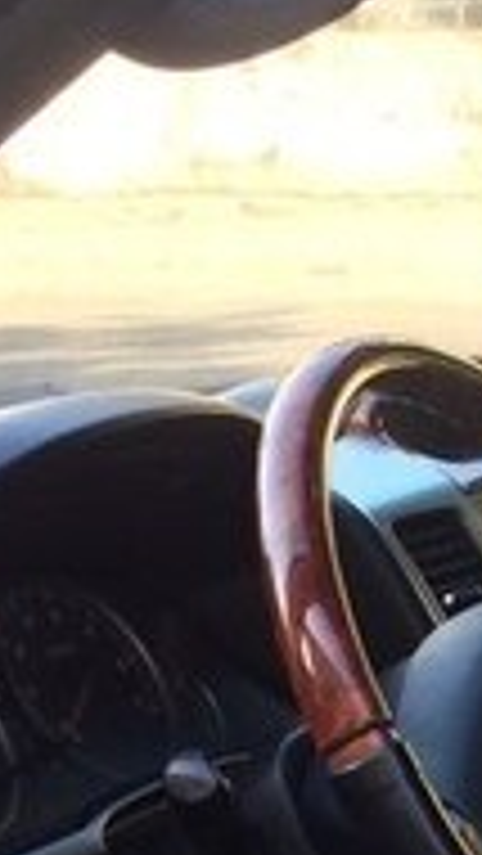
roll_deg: +0.7
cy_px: 884
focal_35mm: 110
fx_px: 2497
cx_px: 955
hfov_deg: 10.2
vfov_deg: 18.8
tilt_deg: -21.4
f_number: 2.2
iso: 50
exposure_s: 1/100
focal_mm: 4.15
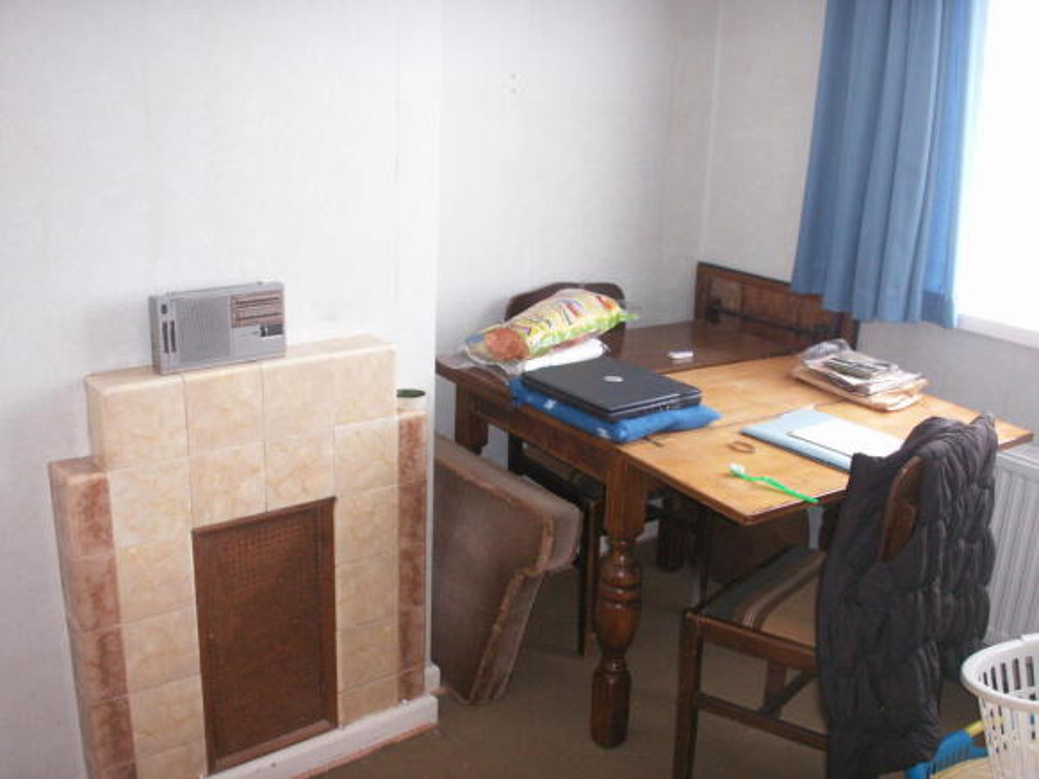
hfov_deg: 50.1
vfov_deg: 38.7
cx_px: 520
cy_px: 390
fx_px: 1110
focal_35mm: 37
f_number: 3.5
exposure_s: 1/40
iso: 160
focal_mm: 7.7
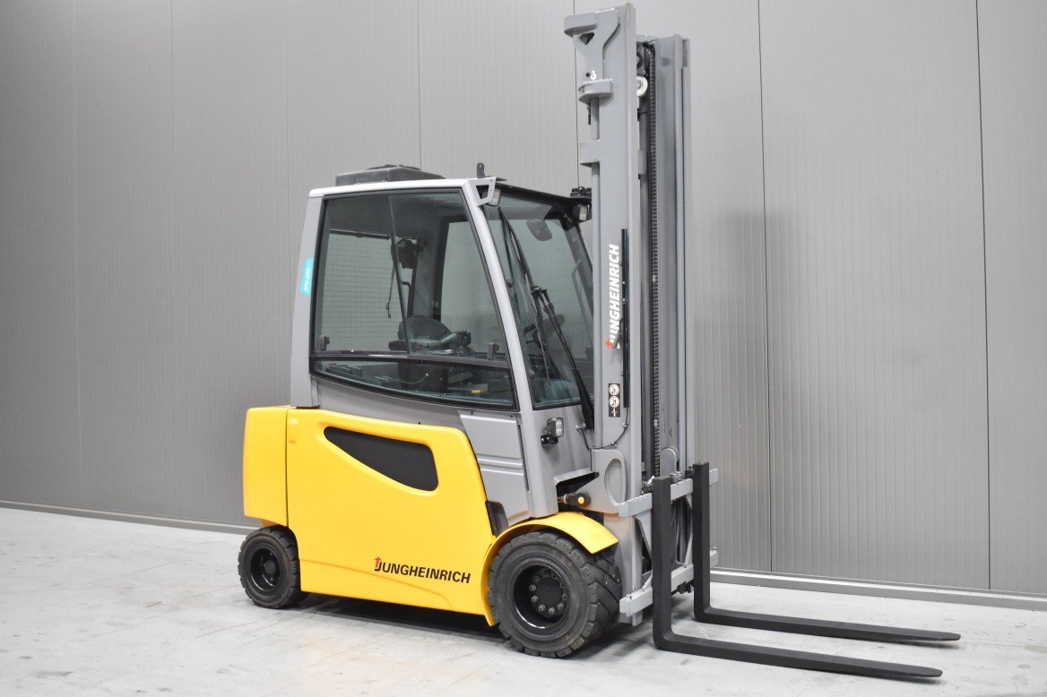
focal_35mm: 37
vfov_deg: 35.9
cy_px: 344
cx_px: 520
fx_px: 1076
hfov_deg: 51.9
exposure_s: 1/30
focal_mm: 24
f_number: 4.5
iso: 1600
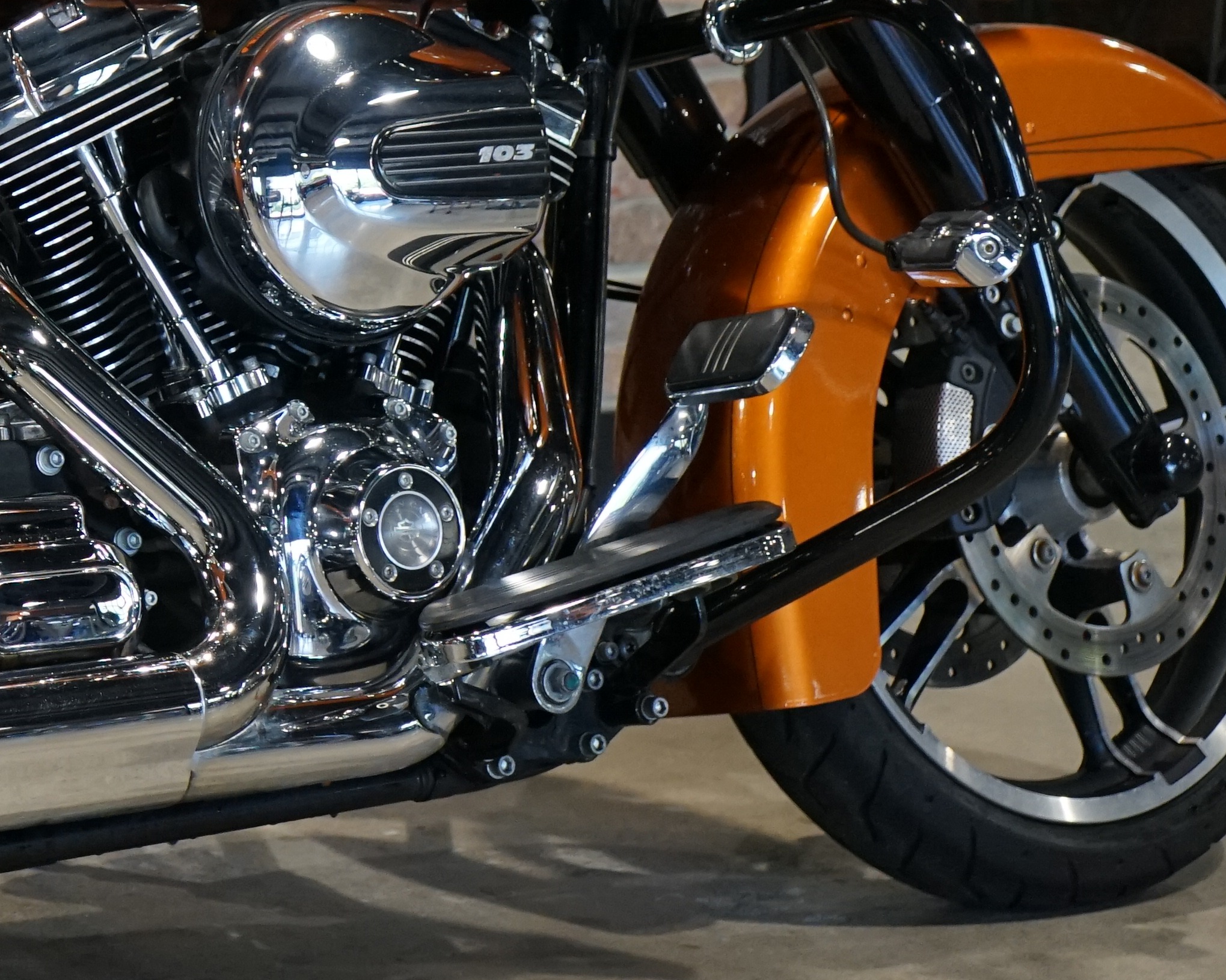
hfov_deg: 16.0
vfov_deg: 13.2
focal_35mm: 116
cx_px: -207
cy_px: 178
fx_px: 4209
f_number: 4.5
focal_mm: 42
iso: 1600
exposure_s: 1/160
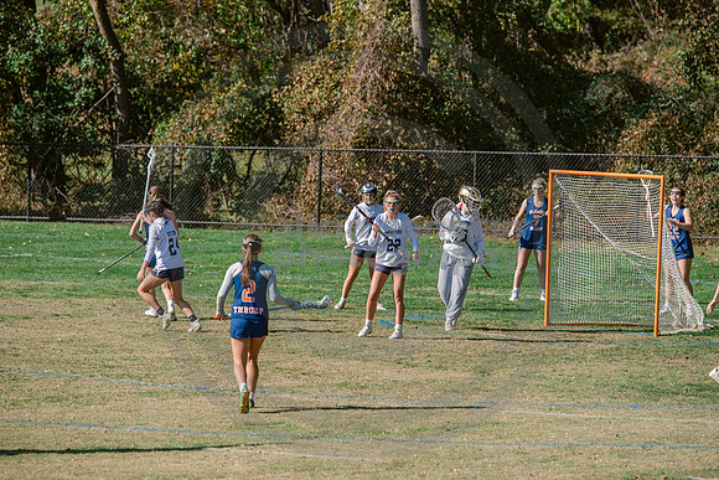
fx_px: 3995
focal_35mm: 200
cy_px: 240
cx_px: 360
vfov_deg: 6.9
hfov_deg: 10.3
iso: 250
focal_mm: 200
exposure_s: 1/1600
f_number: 5
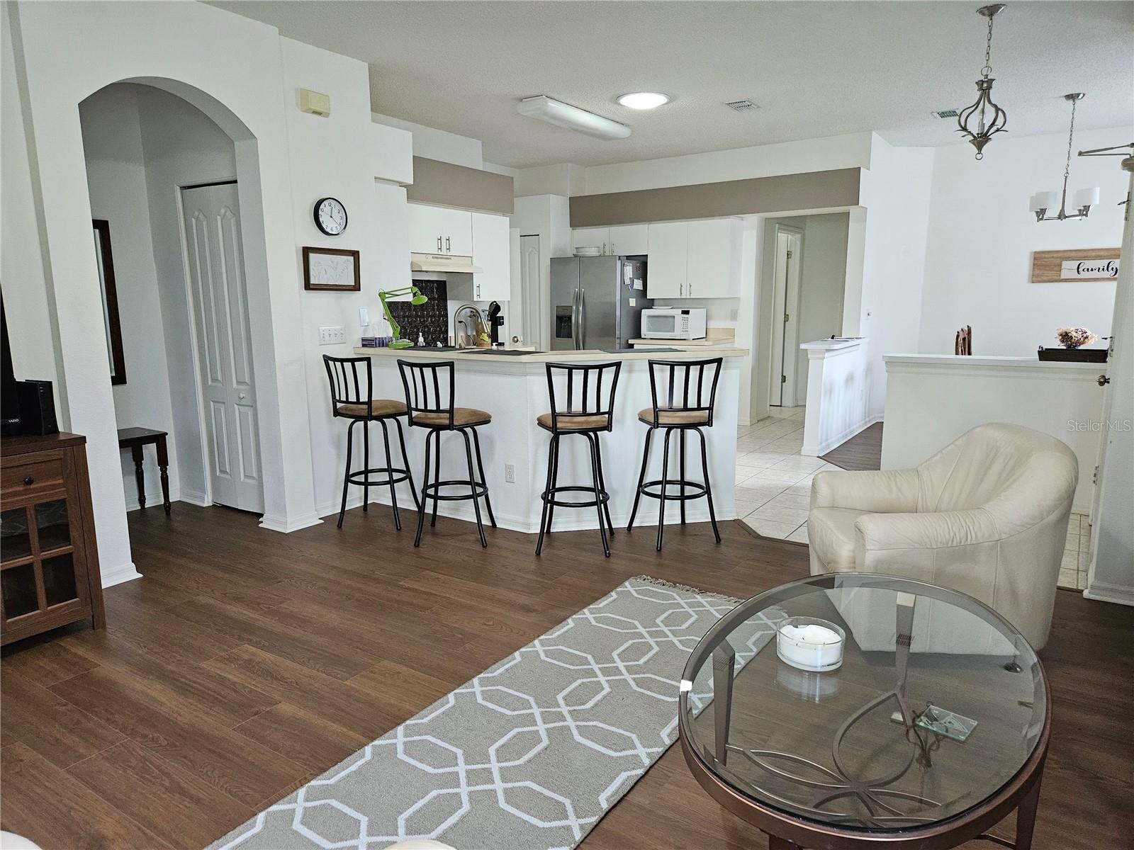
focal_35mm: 23
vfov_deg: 58.9
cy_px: 425
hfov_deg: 73.9
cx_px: 567
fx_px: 753
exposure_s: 1/120
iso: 800
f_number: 1.8
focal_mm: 5.4
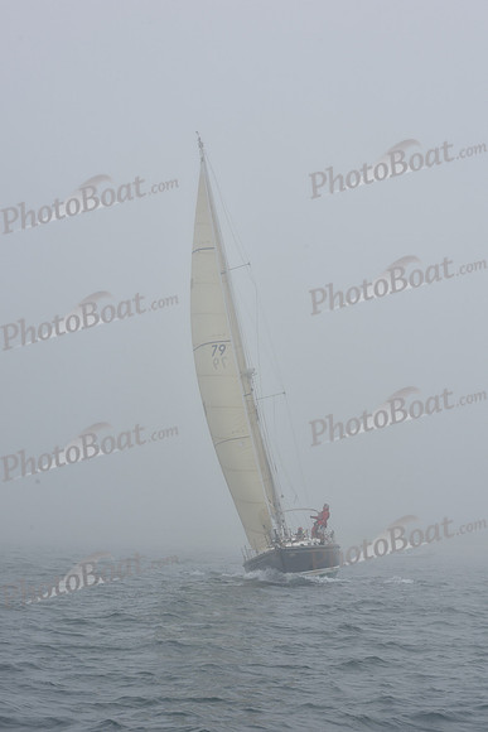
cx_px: 244
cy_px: 366
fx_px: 1585
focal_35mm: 78
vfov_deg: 26.0
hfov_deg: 17.5
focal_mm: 78
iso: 250
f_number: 10
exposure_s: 1/800
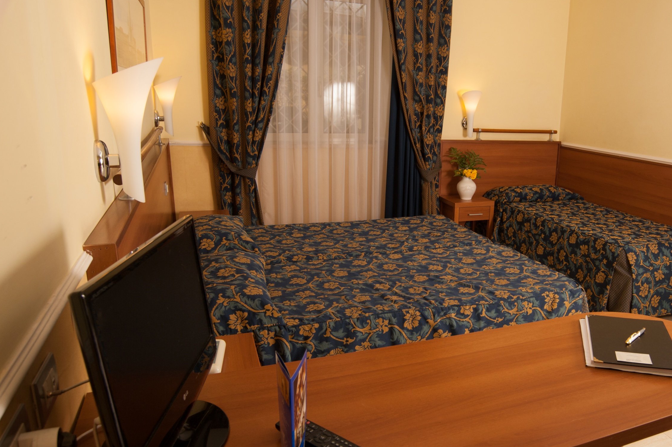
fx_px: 522
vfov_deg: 46.3
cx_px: 436
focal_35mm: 28
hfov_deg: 64.2
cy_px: 239
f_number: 9
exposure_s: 1/100
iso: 400
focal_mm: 21
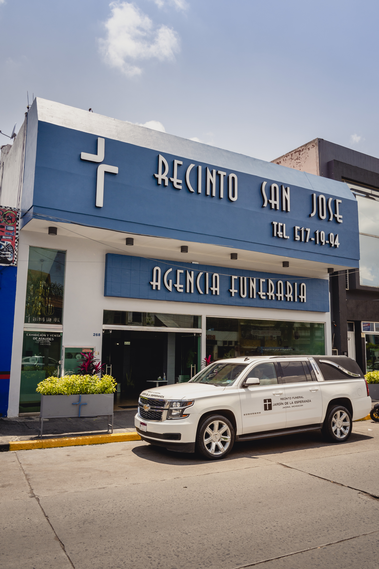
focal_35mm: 27
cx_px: 190
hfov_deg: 47.9
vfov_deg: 67.4
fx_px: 426
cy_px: 284
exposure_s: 1/2500
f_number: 3.5
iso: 100
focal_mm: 18
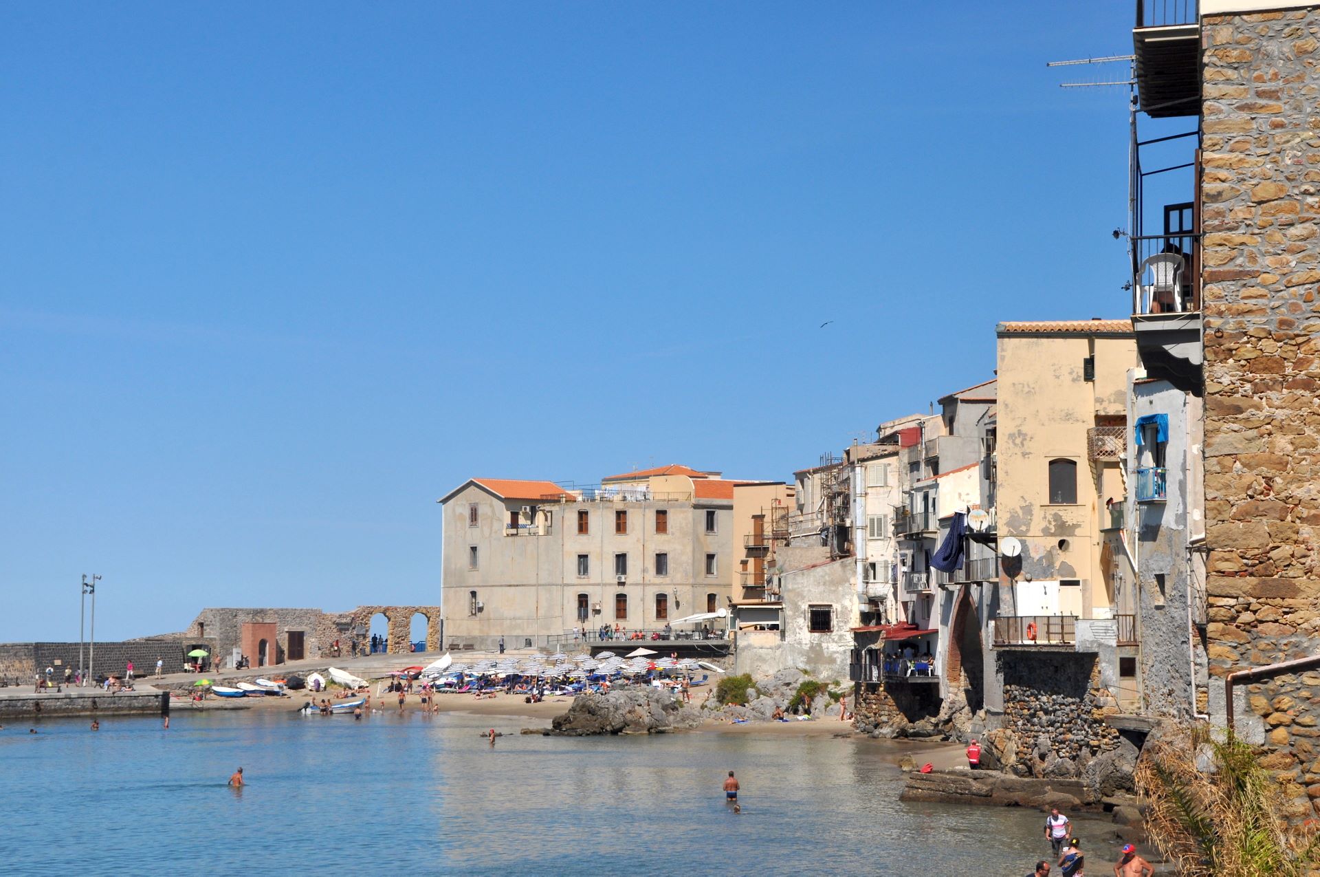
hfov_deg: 26.0
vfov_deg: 17.4
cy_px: 438
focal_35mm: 78
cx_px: 660
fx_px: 2856
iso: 320
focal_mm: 52
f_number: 14
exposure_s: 1/200
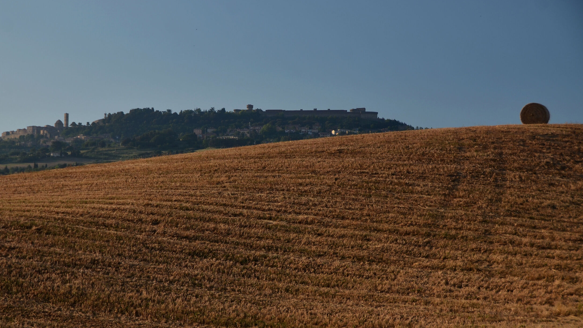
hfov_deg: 22.0
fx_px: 1499
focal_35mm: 97
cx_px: 268
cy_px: 197
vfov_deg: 12.5
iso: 100
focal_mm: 56
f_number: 6.3
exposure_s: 1/320
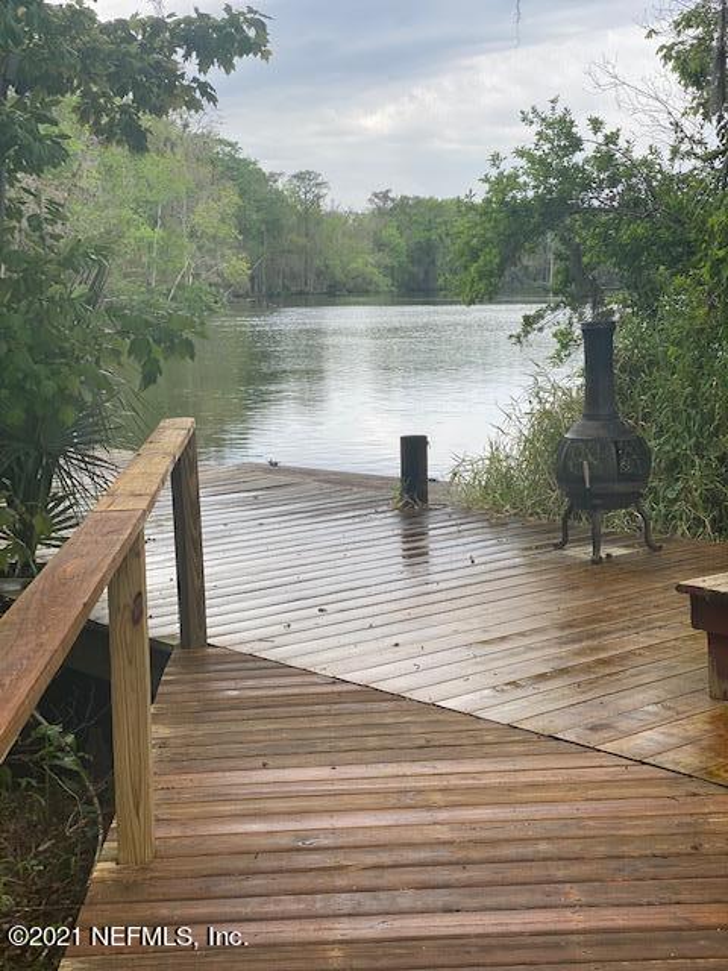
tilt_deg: -7.6
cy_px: 486
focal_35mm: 52
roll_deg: +0.5
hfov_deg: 28.0
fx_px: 1458
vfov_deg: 36.8
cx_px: 364
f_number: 2
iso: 20
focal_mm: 6
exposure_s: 1/592
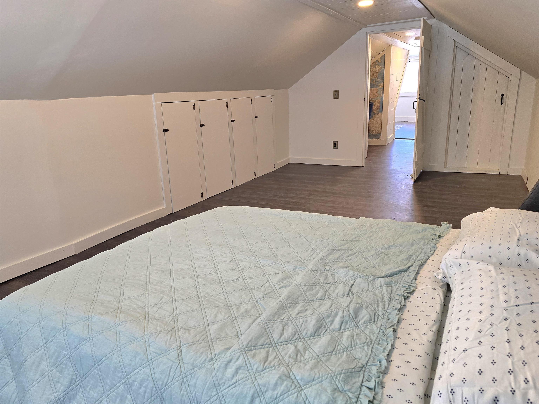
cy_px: 202
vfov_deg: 58.9
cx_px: 270
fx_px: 358
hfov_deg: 73.9
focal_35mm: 23
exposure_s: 1/120
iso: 160
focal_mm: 6.3
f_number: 1.7
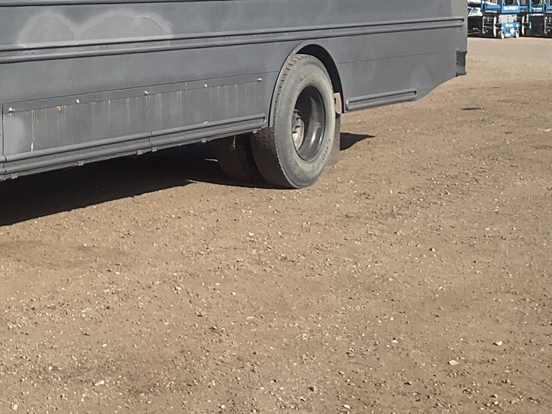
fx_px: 1276
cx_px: -64
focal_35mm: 80
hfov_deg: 22.9
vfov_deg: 18.0
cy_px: 0
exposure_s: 1/1412
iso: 25
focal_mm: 3
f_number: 1.8
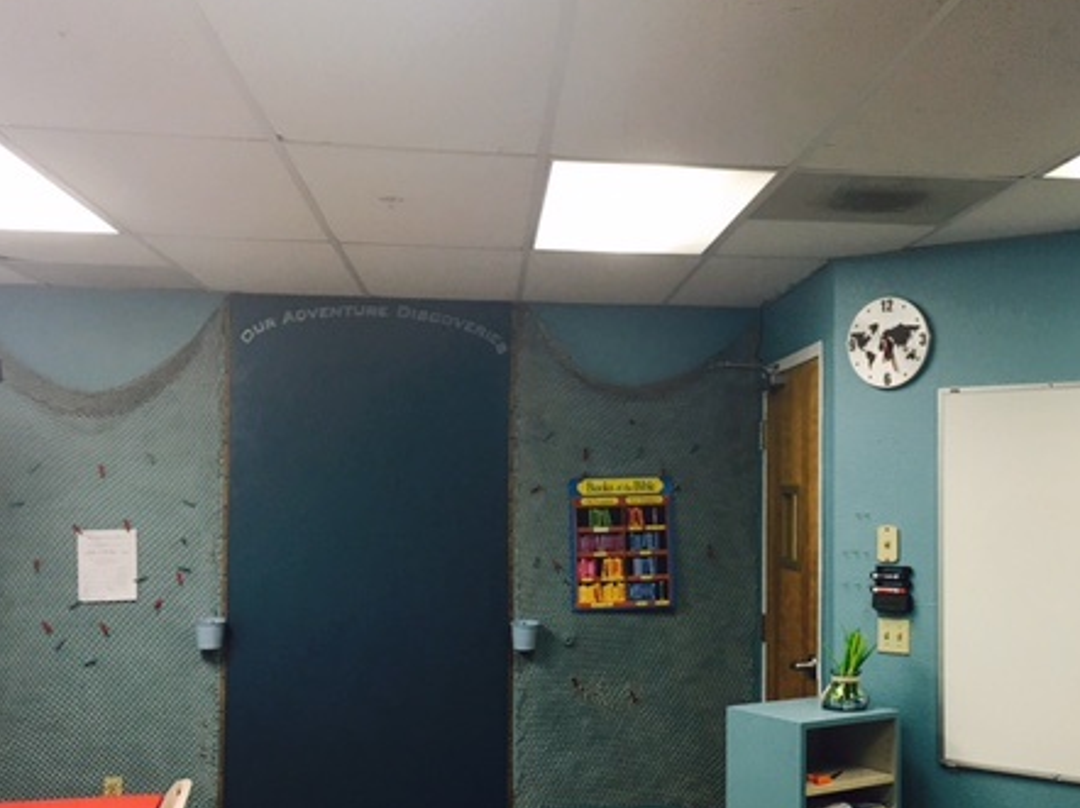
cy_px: 471
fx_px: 1310
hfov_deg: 44.3
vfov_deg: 34.2
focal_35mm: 42
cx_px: 699
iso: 40
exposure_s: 1/15
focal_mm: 4.15
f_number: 2.2
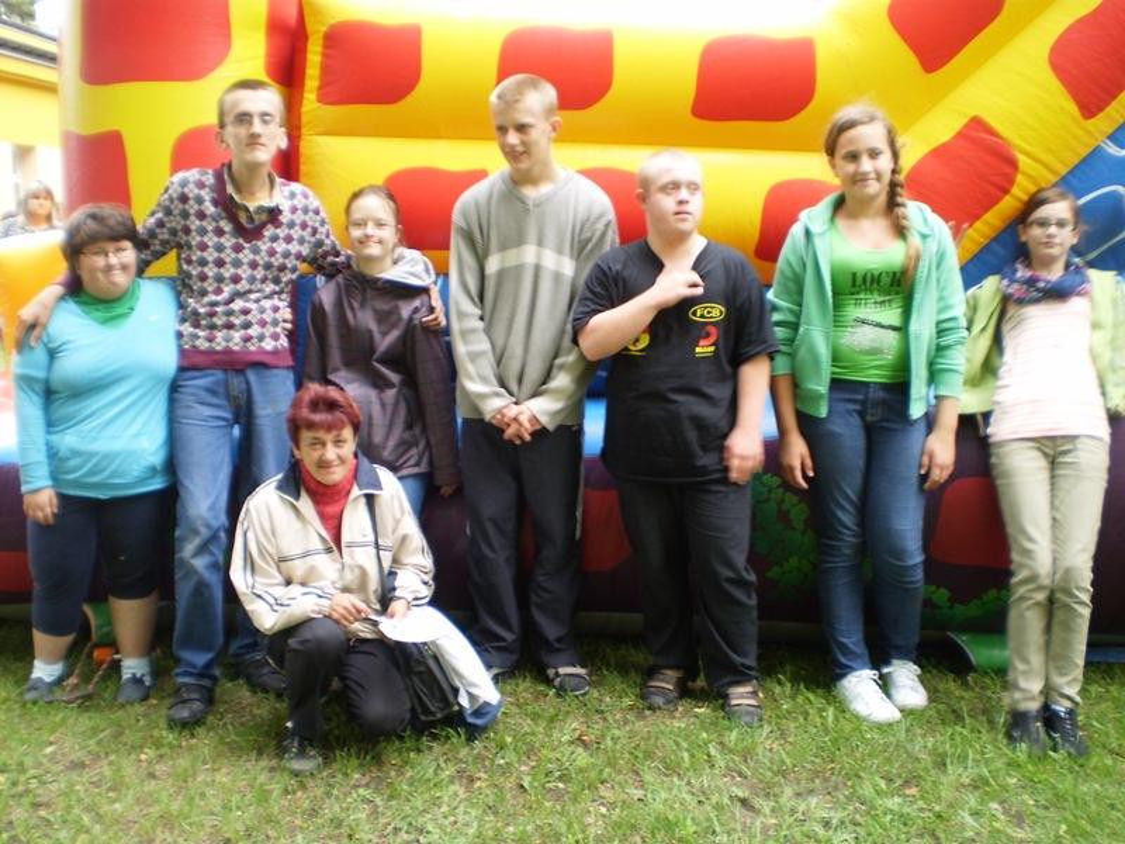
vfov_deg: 39.7
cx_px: 562
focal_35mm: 36
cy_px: 422
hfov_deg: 51.4
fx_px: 1170
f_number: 3.1
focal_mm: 6.3
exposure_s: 1/30
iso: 80
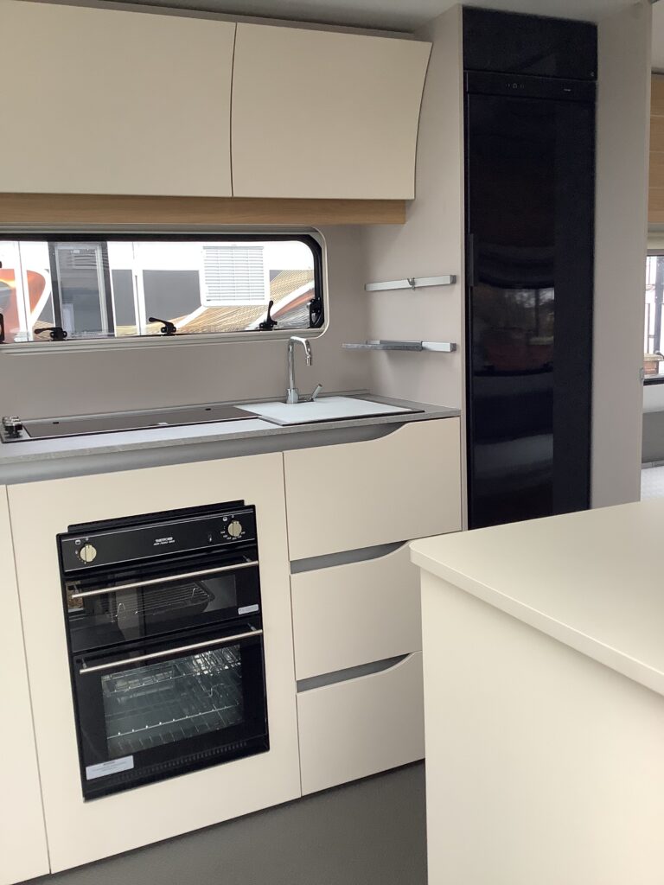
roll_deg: +0.9
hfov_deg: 45.4
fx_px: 793
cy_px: 442
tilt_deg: -9.6
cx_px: 332
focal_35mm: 31
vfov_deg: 58.4
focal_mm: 3.3
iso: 100
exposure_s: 1/60
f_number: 2.4
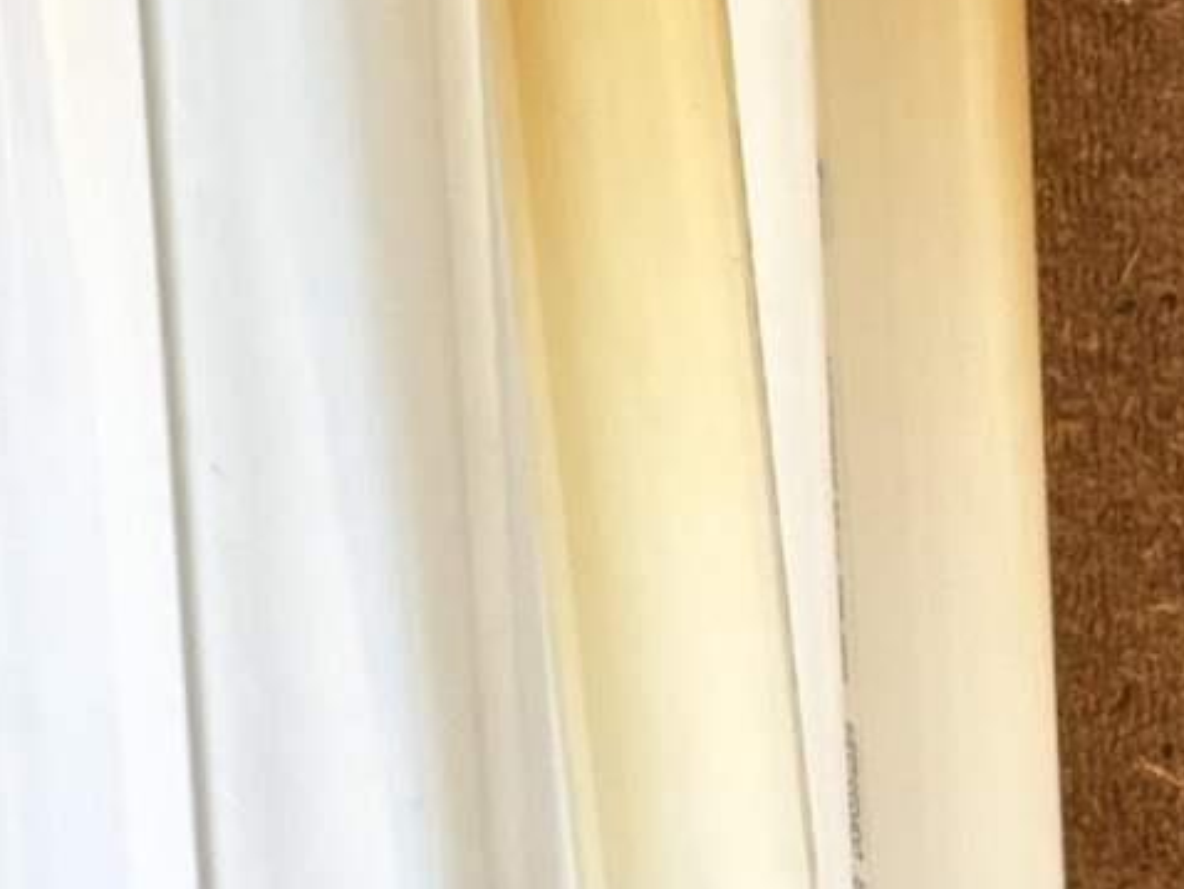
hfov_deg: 10.4
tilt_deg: -9.3
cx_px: -1518
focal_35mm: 167
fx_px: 5715
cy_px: -832
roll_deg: -1.3
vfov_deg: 8.5
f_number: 1.6
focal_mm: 5.96
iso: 250
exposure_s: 1/60
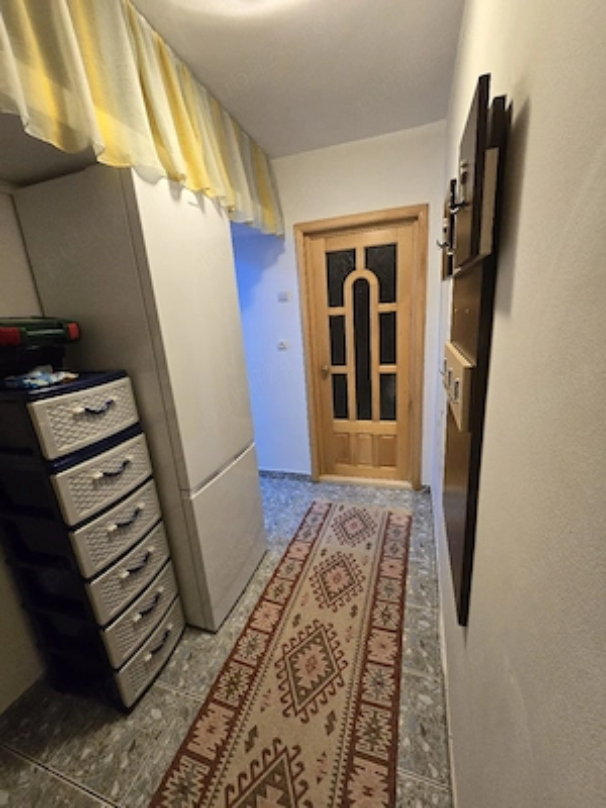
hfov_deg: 89.9
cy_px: 404
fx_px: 303
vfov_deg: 106.2
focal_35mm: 13
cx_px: 303
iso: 640
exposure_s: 1/50.3
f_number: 2.2
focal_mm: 2.2
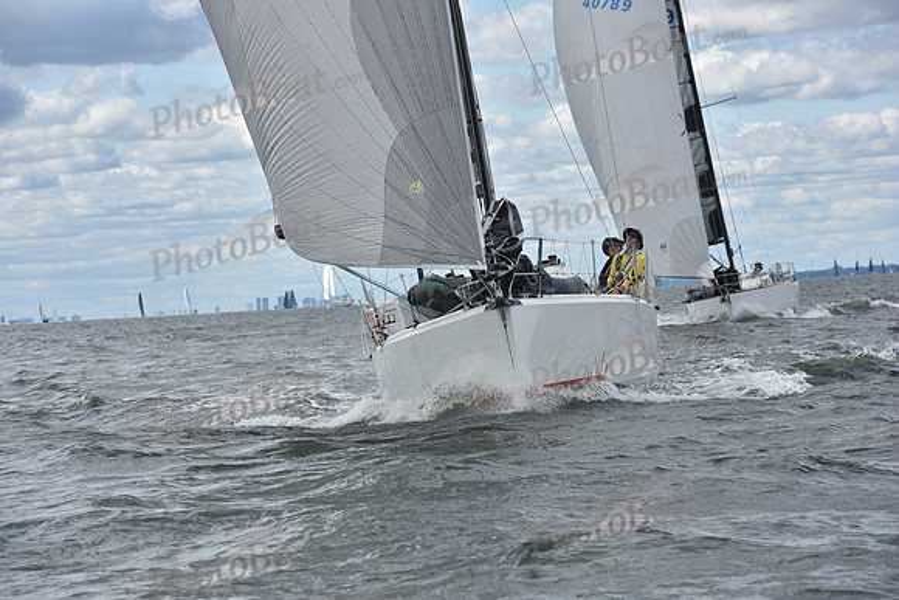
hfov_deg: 12.1
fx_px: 4246
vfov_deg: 8.1
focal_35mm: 170
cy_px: 300
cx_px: 450
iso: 250
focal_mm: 170
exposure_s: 1/800
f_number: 10
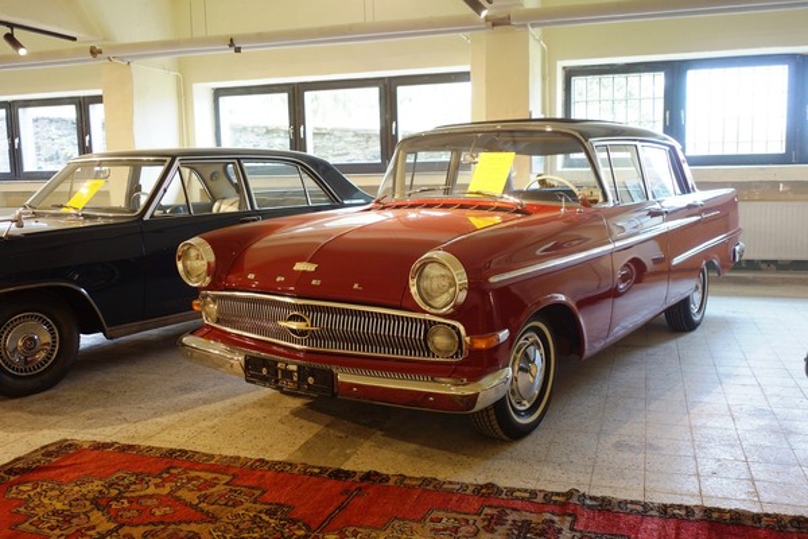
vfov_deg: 38.9
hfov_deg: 55.8
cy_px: 270
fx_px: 763
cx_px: 404
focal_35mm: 34
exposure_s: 1/40
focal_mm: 12.78
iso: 160
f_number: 2.8
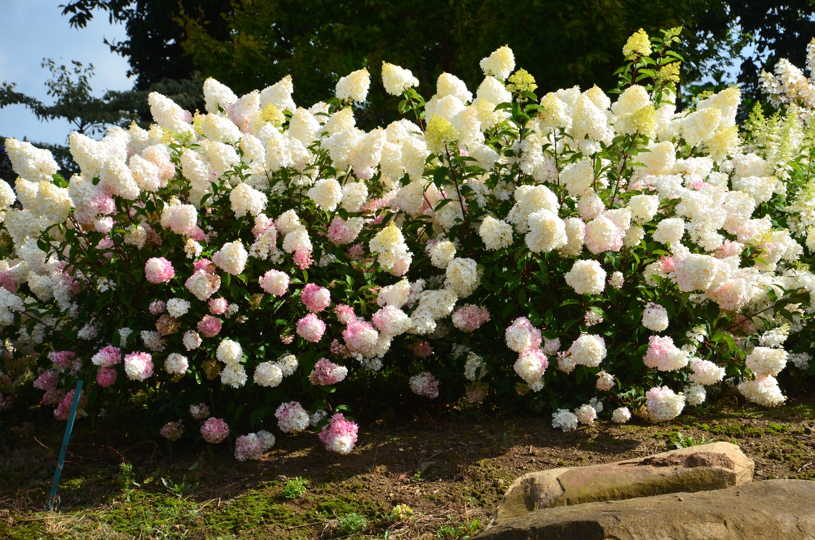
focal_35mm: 165
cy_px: 270
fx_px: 3728
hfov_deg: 12.5
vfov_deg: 8.3
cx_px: 408
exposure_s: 1/320
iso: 200
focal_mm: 110
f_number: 10
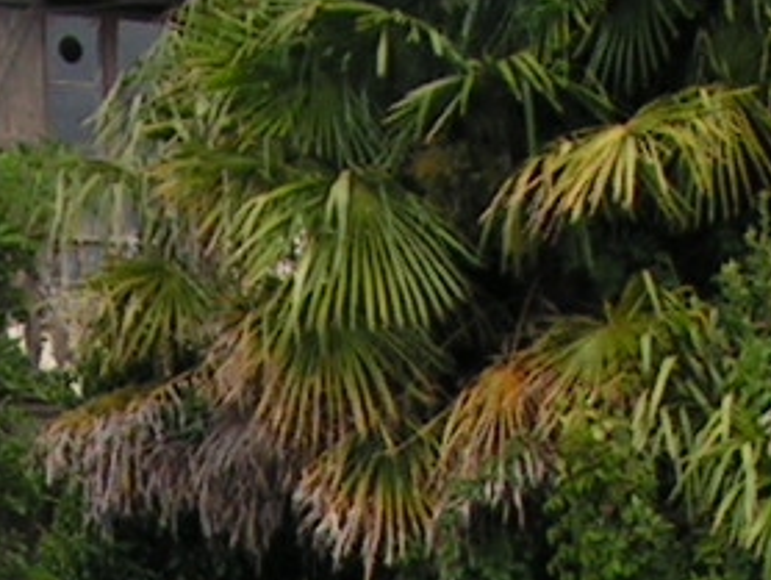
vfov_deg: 6.8
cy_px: 1454
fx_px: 4614
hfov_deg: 9.5
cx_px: 36
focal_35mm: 207
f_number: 3.2
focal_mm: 6
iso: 64
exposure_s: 1/200
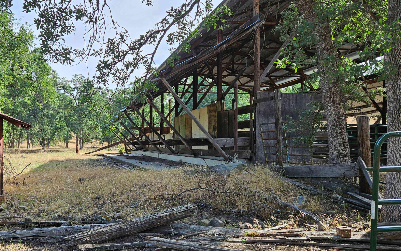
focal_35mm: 37
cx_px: 125
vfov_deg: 34.3
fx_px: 404
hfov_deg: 51.5
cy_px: 147
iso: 25
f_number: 1.8
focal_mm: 5.4
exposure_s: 1/568
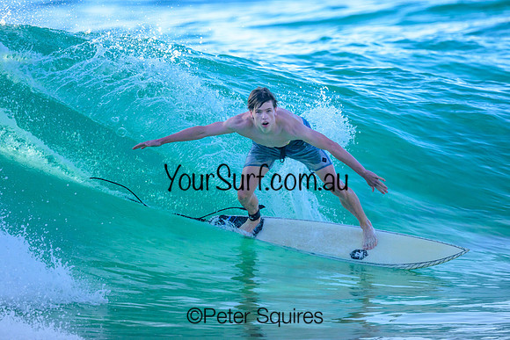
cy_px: 125
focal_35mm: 1013
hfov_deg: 2.0
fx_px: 14349
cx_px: 238
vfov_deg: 1.4
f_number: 6.3
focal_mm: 800
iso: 1000
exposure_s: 1/2500
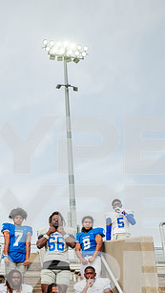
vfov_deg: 43.4
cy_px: 214
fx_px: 357
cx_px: 48
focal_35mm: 46
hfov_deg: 25.8
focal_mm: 30
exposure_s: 1/320
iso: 125
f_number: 7.1
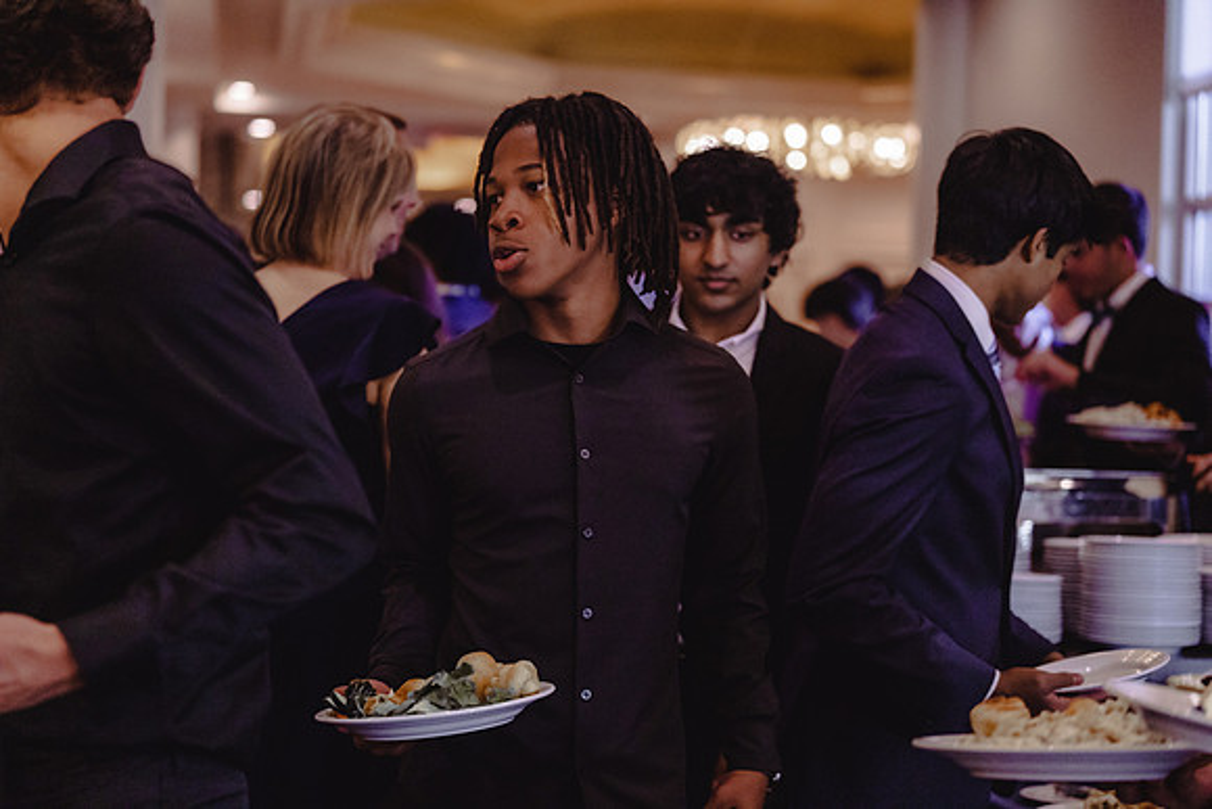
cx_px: 606
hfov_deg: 28.8
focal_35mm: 70
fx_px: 2357
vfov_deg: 19.5
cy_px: 404
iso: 3200
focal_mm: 70
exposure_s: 1/250
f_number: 2.8
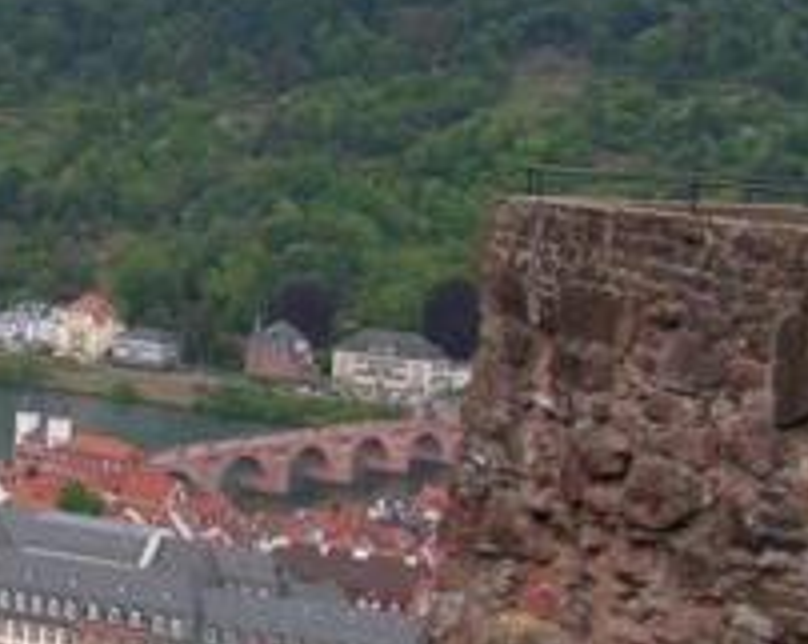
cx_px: -72
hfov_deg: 20.0
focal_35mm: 92
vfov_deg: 16.7
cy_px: 250
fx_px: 2197
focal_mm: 6.3
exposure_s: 1/200
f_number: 5.6
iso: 50
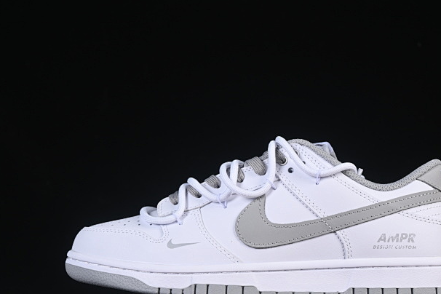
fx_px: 1213
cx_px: 263
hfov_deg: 20.6
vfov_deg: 13.8
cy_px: 181
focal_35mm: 99
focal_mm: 50
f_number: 8
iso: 160
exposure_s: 1/100
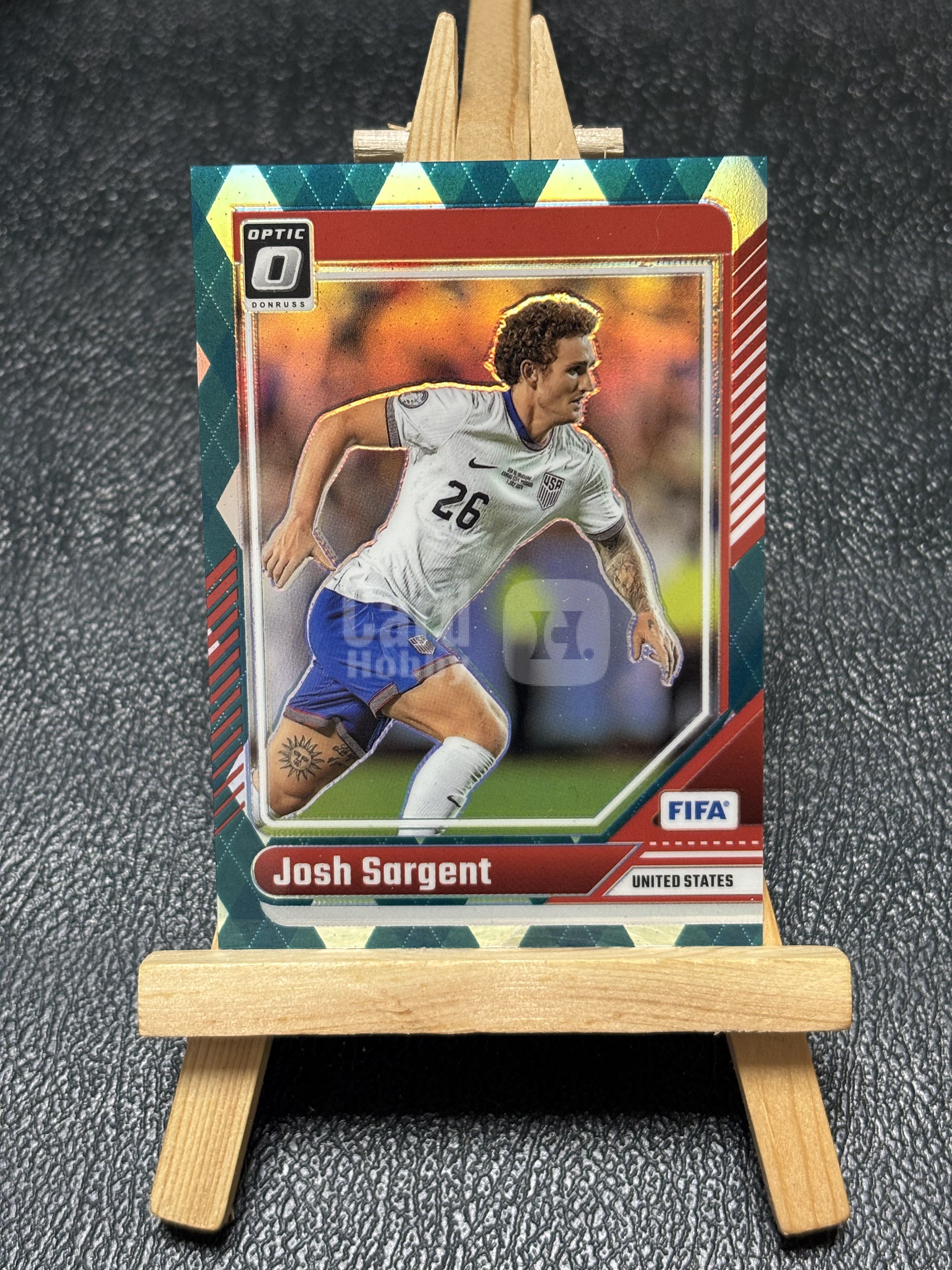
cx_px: 476
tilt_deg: -60.0
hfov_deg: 28.0
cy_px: 635
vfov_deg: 36.8
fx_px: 1907
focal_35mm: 52
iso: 160
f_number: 1.6
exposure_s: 1/50
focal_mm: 5.96
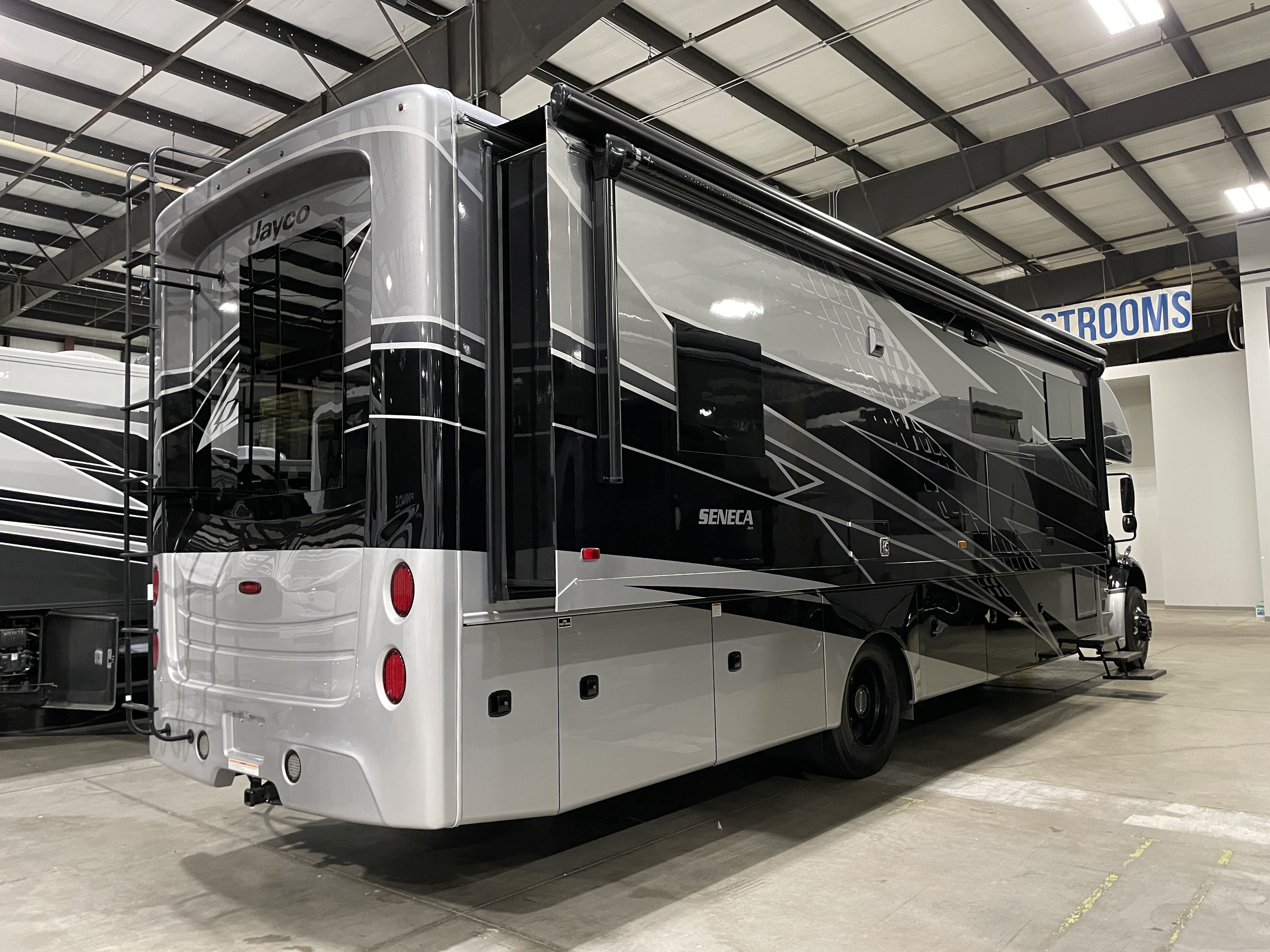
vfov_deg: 53.1
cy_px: 476
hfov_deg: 67.3
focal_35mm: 26
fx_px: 954
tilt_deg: +4.8
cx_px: 635
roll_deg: +1.0
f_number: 1.6
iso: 640
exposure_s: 1/30
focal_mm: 4.2
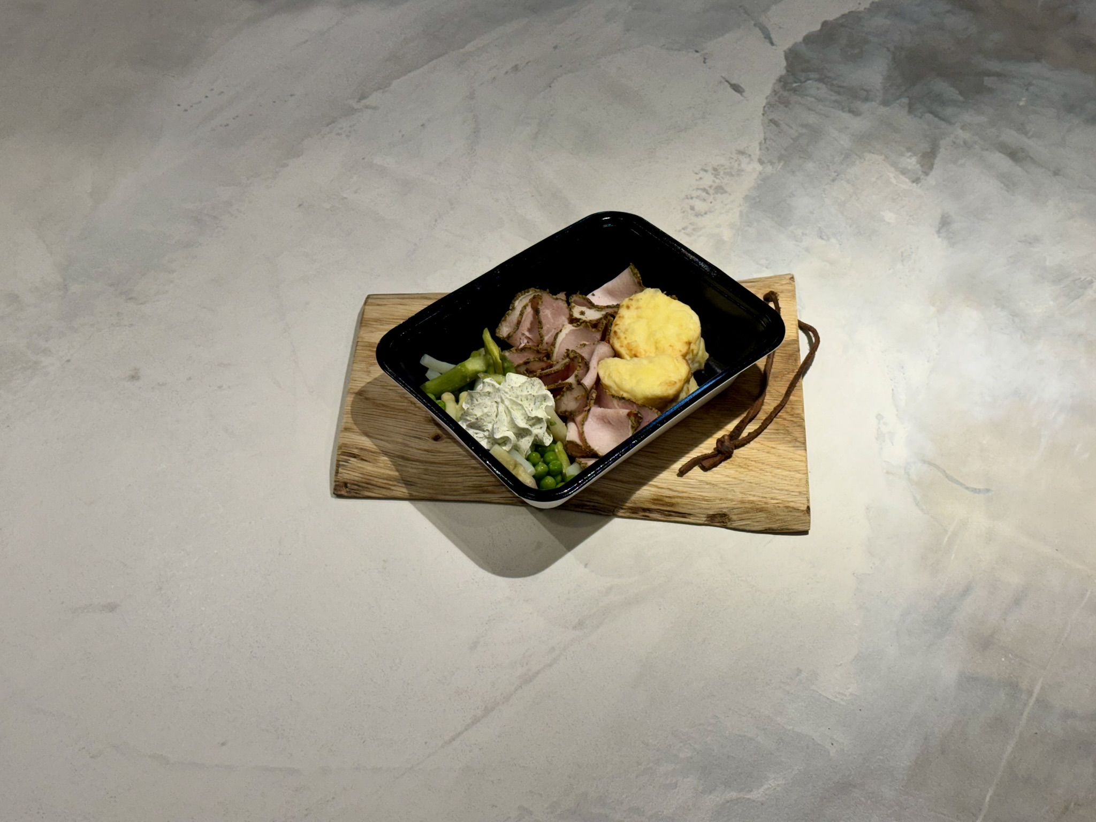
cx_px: 548
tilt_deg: -45.8
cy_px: 411
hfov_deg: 39.7
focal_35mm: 48
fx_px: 1520
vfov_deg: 30.3
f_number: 1.78
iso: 64
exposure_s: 1/129
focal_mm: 6.76
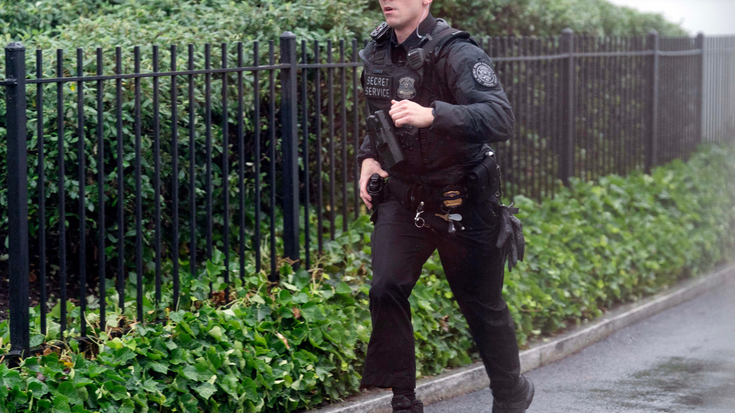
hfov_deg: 17.7
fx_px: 2358
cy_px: 209
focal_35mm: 121
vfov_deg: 10.0
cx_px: 367
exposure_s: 1/800
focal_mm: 115
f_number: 3.2
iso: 3200
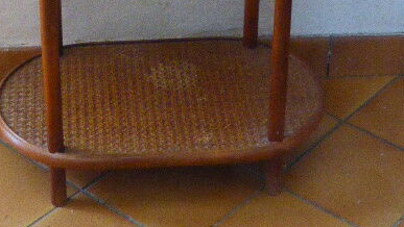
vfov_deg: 10.1
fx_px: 1254
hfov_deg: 18.3
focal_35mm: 117
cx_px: 159
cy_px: -76
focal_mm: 11
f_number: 4.8
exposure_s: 1/125
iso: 1600
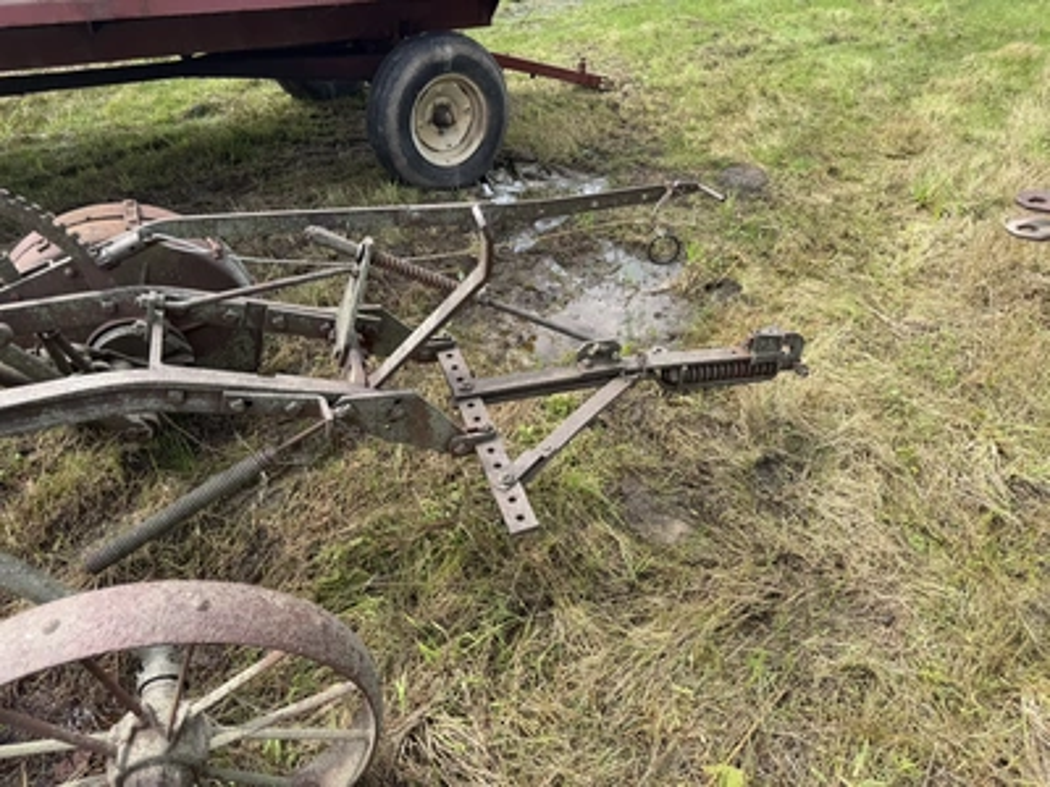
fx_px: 728
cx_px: 525
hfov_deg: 71.6
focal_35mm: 24
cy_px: 394
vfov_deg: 56.8
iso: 80
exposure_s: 1/1156
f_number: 1.78
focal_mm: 6.76
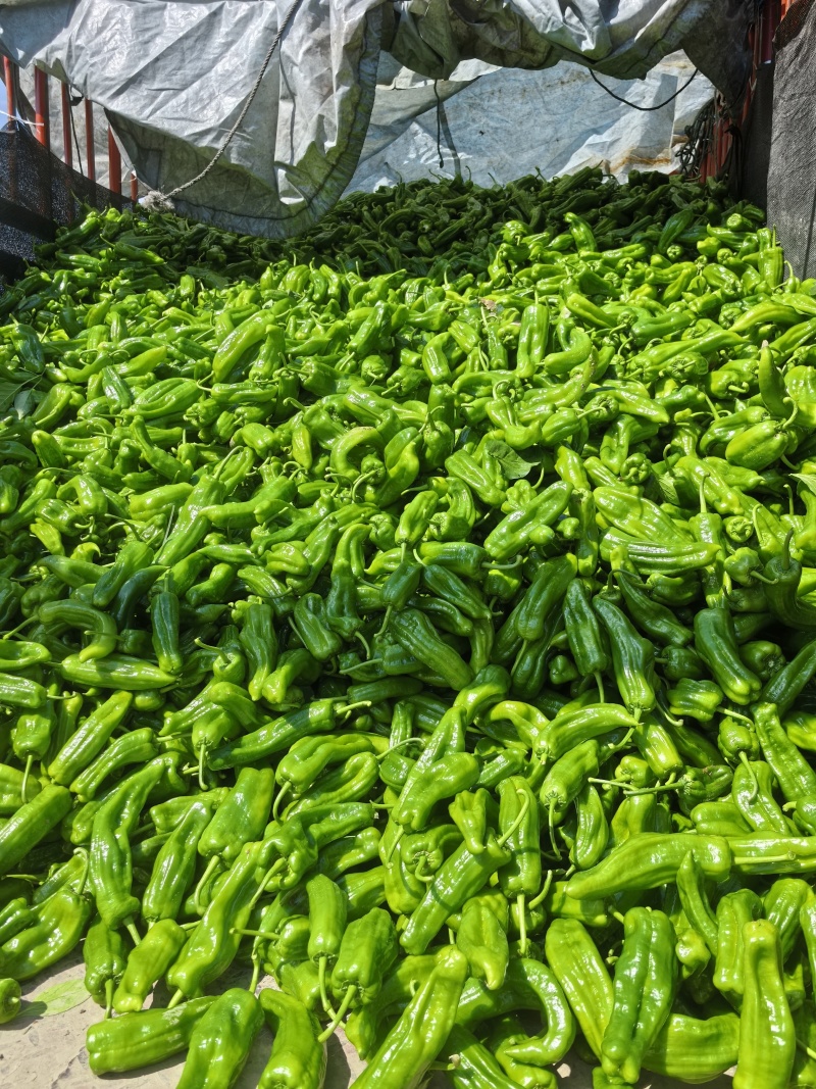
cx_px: 408
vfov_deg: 65.3
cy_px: 544
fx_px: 849
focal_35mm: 27
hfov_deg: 51.3
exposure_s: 1/1464
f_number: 2
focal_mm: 5.75
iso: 50
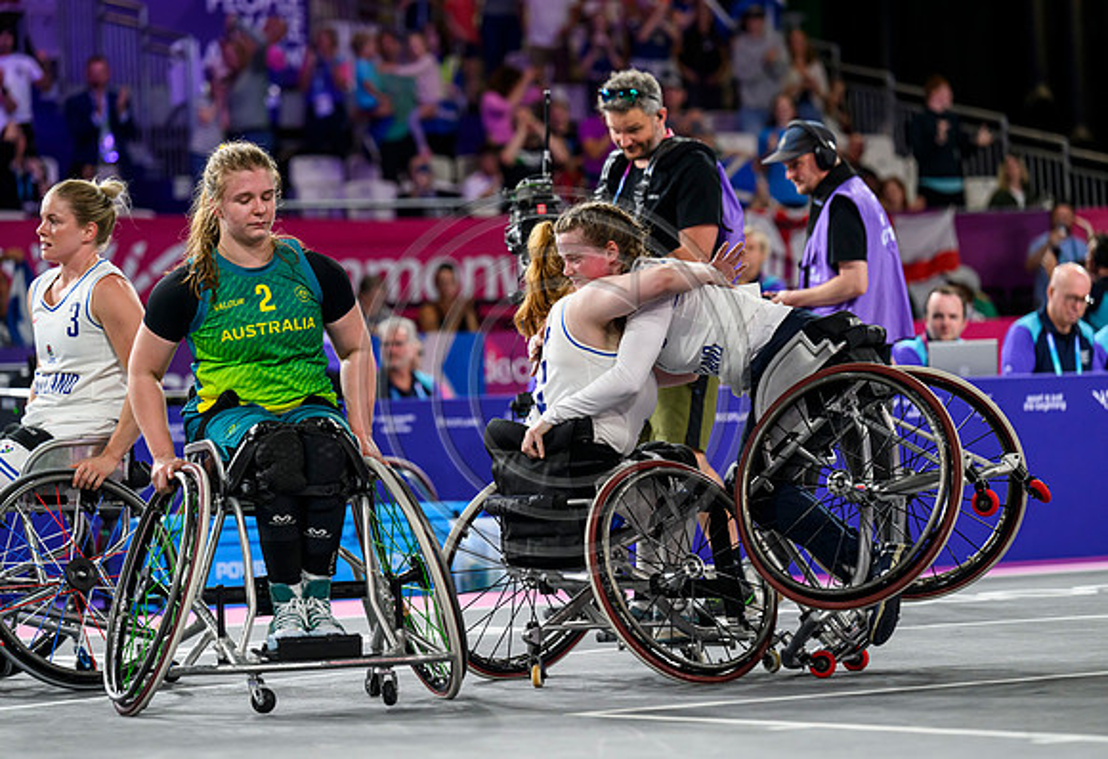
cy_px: 380
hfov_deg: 14.8
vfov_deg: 10.2
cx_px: 570
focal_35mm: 138
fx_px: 4269
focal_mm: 135
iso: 2500
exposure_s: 1/1600
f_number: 3.2
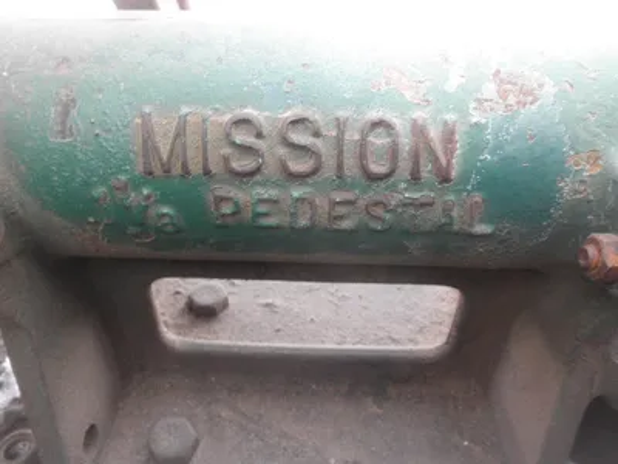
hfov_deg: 63.4
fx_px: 500
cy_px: 232
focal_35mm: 28
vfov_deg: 49.7
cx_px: 309
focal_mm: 5
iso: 80
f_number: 3
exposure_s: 1/30
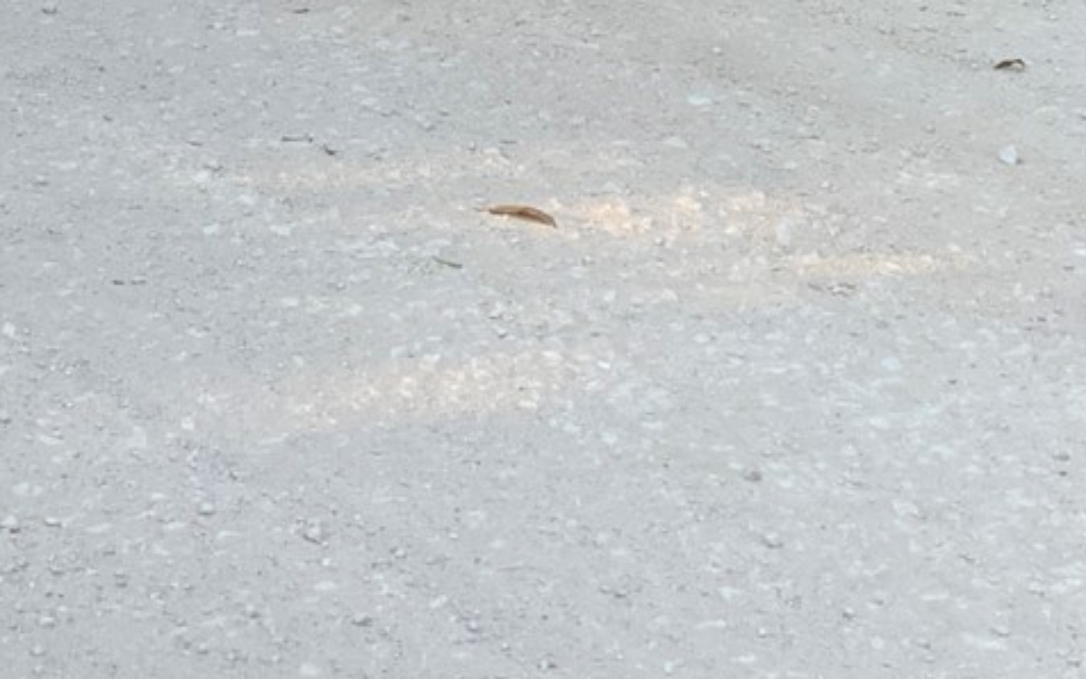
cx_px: 225
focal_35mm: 132
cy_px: -882
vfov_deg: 9.1
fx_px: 3906
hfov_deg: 15.7
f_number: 1.8
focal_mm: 3
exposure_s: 1/122
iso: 20
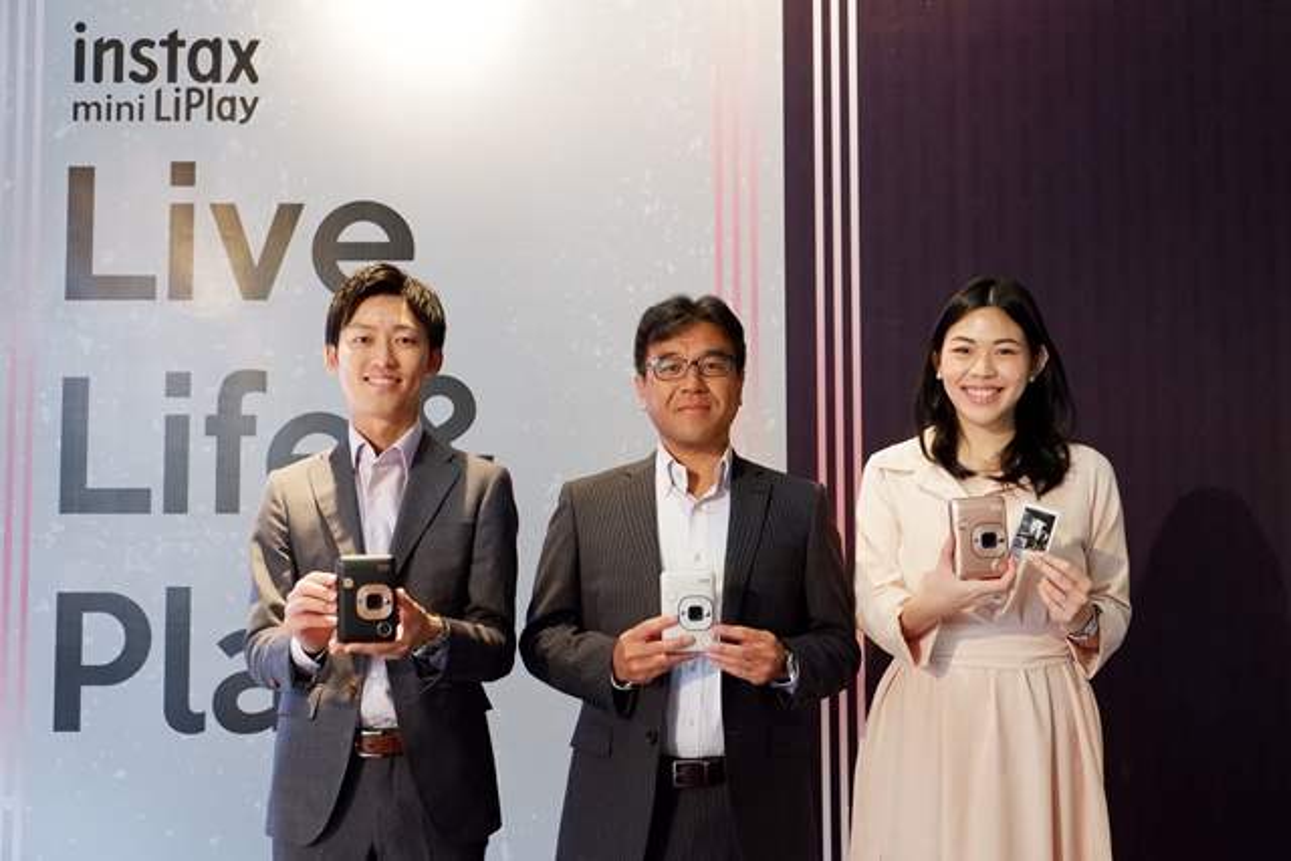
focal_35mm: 35
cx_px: 646
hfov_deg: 54.4
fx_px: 1255
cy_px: 430
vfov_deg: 37.9
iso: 3200
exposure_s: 1/34
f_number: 4
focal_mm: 23.3
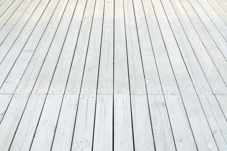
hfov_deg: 73.8
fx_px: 151
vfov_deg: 53.1
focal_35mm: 24
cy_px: 76
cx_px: 114
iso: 250
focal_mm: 8.8
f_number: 11
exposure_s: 1/100
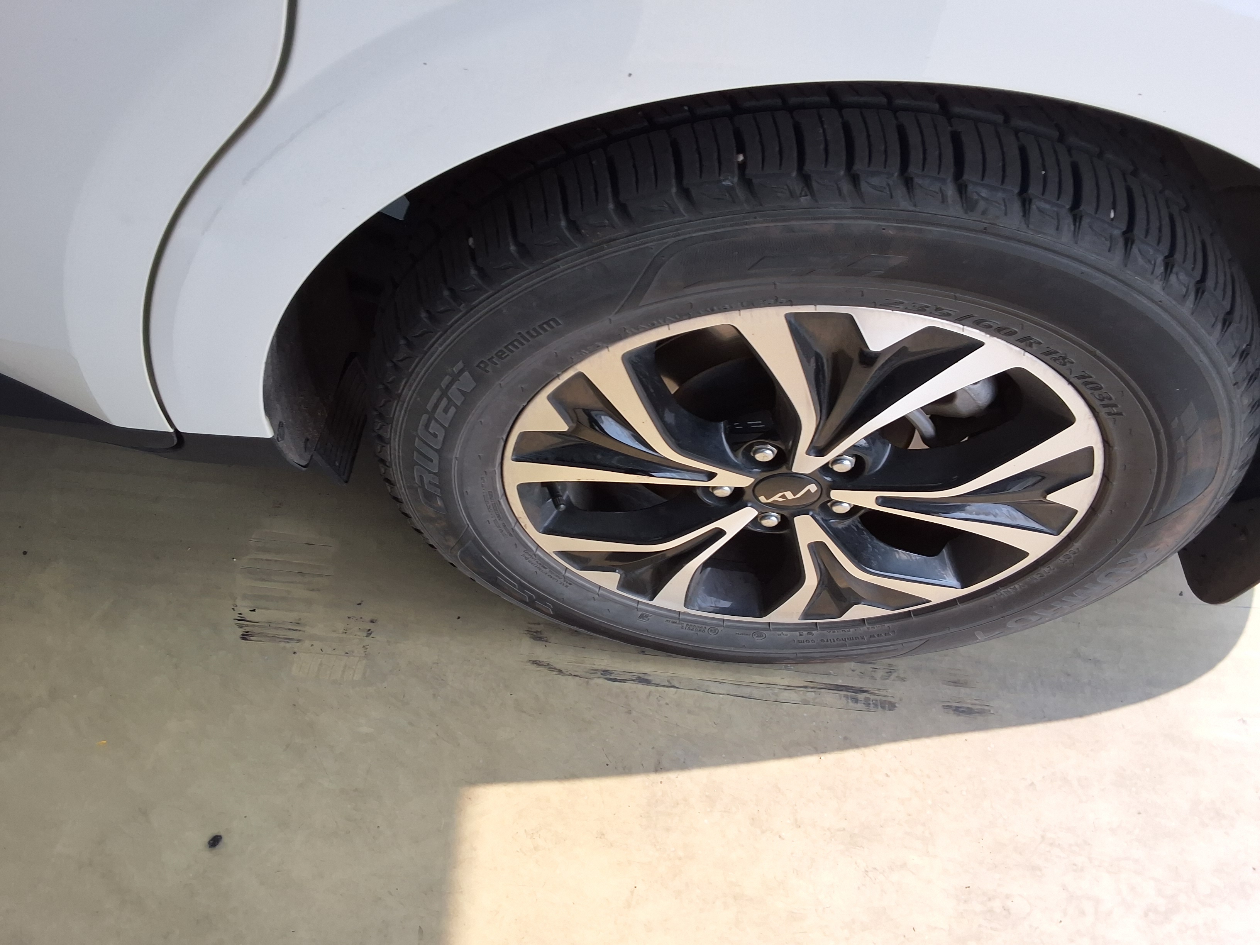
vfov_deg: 49.7
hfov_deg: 63.4
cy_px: 472
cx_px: 630
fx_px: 1019
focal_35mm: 28
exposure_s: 1/364
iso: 32
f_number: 1.9
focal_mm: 2.91
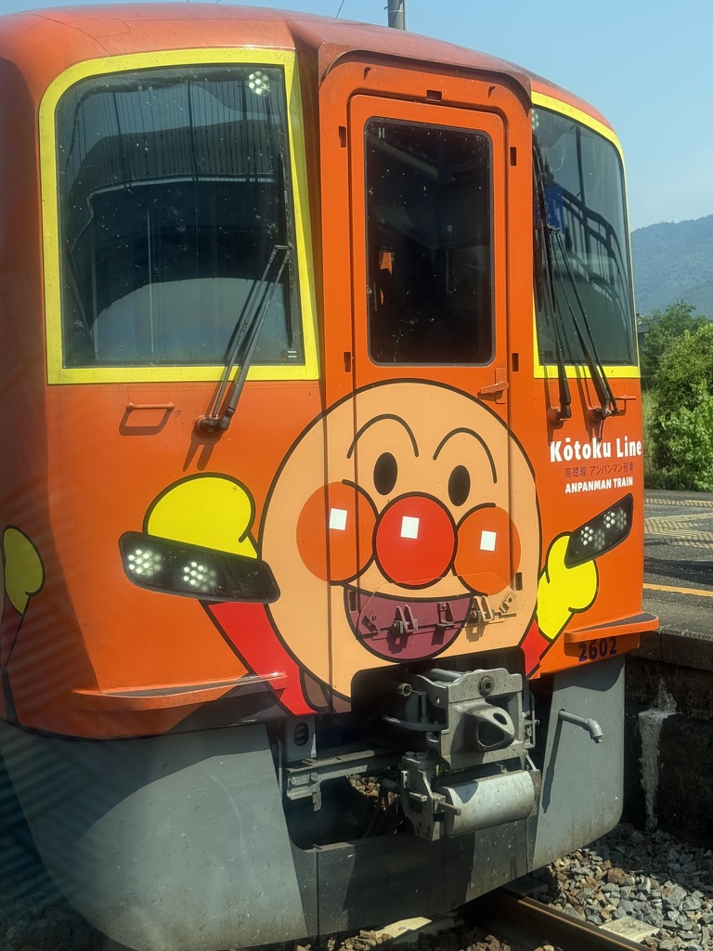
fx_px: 1318
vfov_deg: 39.7
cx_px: 356
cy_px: 476
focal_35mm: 48
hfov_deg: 30.3
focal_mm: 6.76
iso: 64
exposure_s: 1/2342
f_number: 1.78
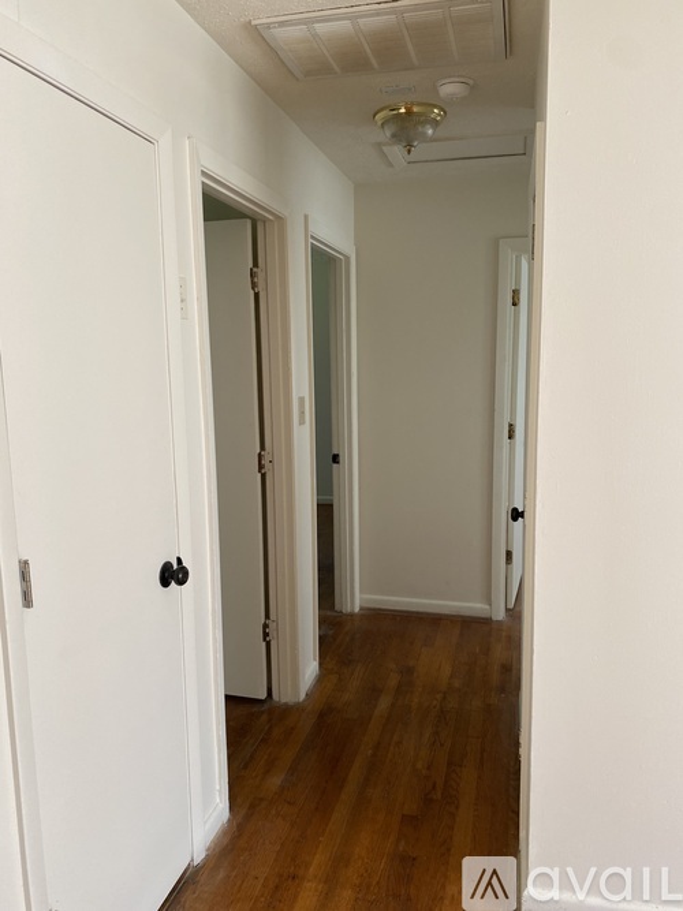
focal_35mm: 26
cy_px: 456
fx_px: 684
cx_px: 342
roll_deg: +2.1
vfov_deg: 67.3
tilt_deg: -6.4
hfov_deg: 53.0
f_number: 1.8
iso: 125
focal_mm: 4.25
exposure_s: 1/116
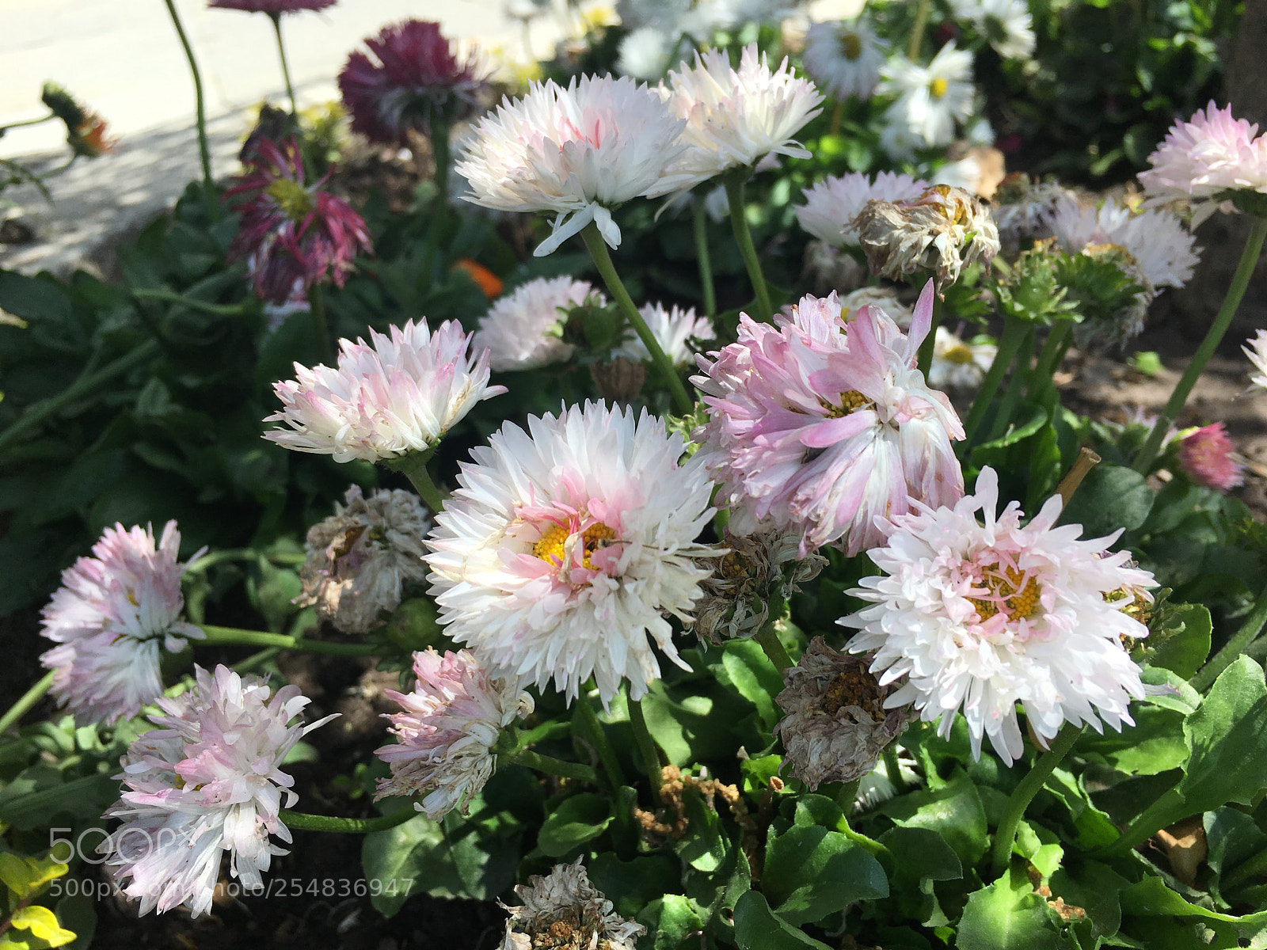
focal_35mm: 29
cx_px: 634
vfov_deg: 48.2
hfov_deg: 61.7
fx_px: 1061
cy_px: 475
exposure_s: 1/712
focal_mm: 4.15
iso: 25
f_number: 2.2
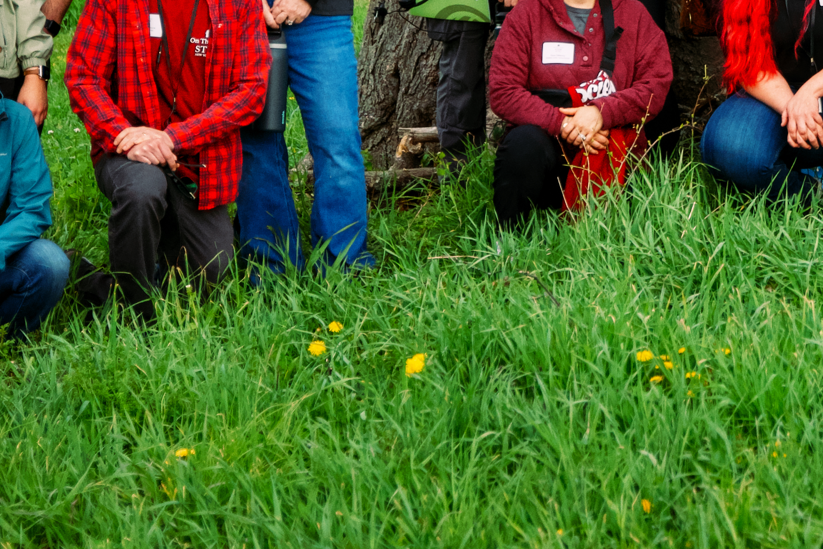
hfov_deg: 12.4
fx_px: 3704
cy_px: -275
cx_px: 990
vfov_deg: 8.3
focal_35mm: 162
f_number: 2.8
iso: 640
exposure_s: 1/4000
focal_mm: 50
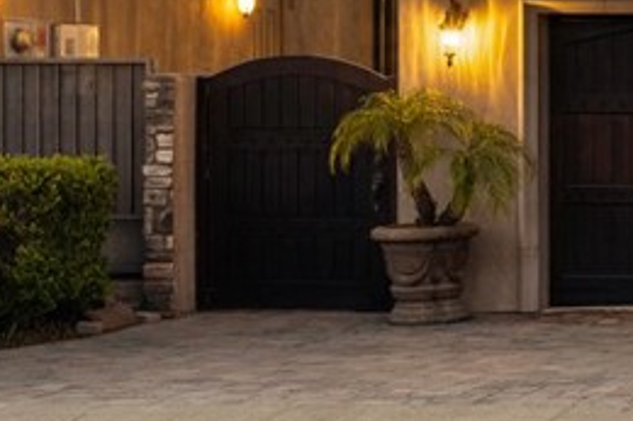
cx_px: 1096
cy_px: -77
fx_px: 2249
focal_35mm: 128
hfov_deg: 14.4
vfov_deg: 10.5
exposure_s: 8
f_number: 9
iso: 800
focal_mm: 32.5
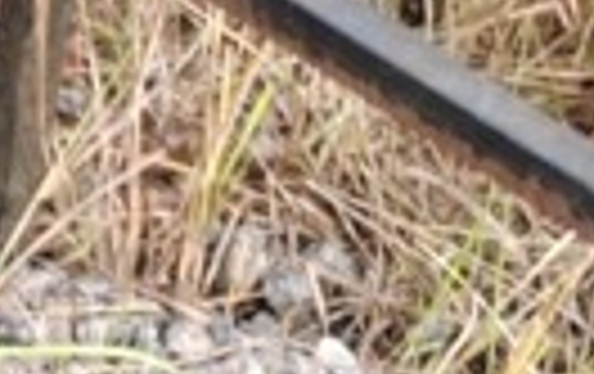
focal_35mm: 384
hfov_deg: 5.3
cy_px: 834
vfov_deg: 3.4
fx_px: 6227
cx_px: -639
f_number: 1.9
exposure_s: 1/170
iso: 125
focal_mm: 5.52
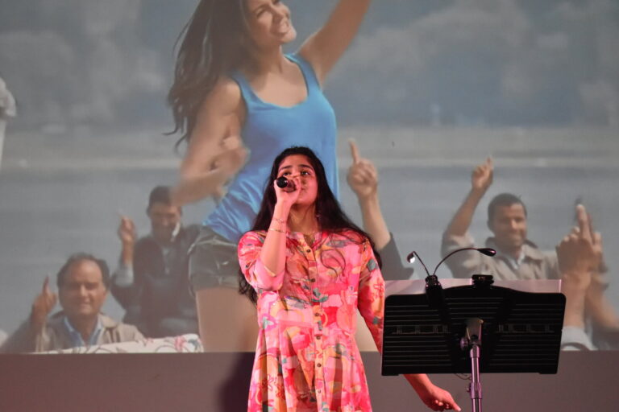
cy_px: 206
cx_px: 310
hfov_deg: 26.0
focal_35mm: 78
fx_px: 1341
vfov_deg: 17.5
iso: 2200
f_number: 5.6
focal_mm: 52
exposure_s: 1/60
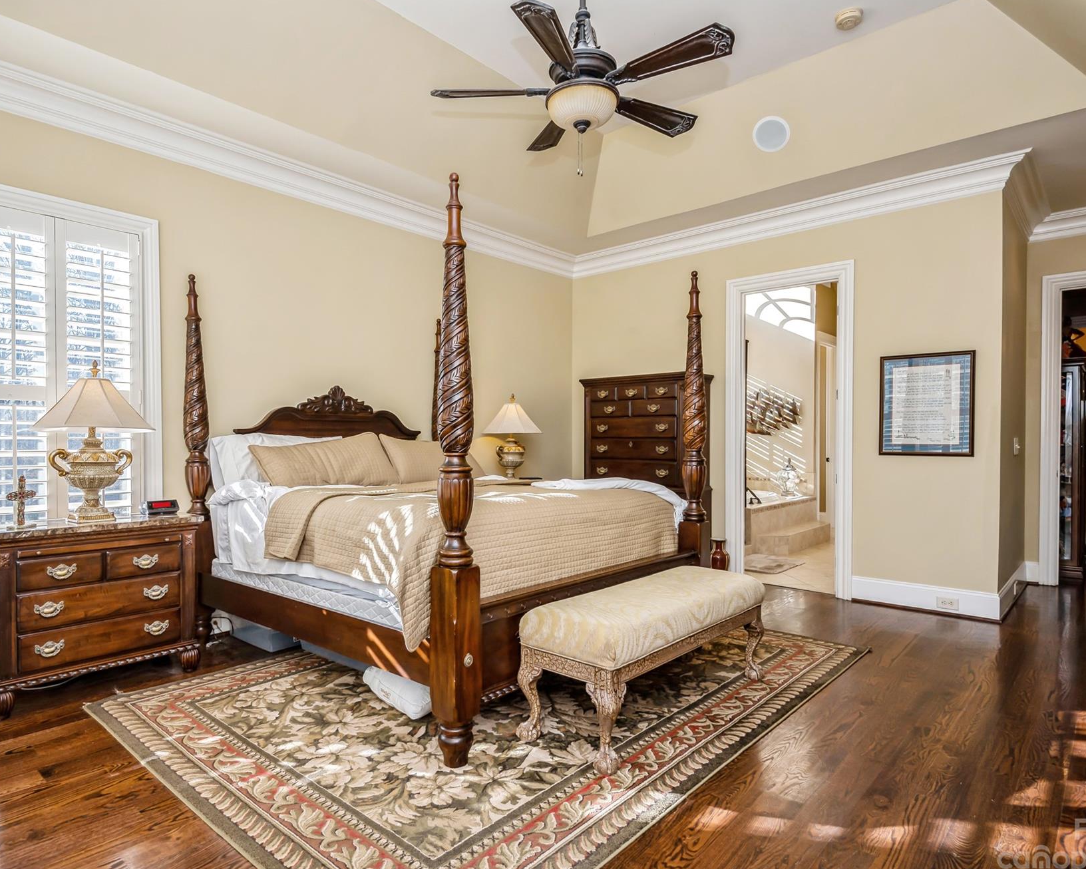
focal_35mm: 20
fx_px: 643
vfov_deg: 68.1
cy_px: 438
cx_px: 502
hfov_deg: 80.2
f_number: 8
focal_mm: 17
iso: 200
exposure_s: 1/50
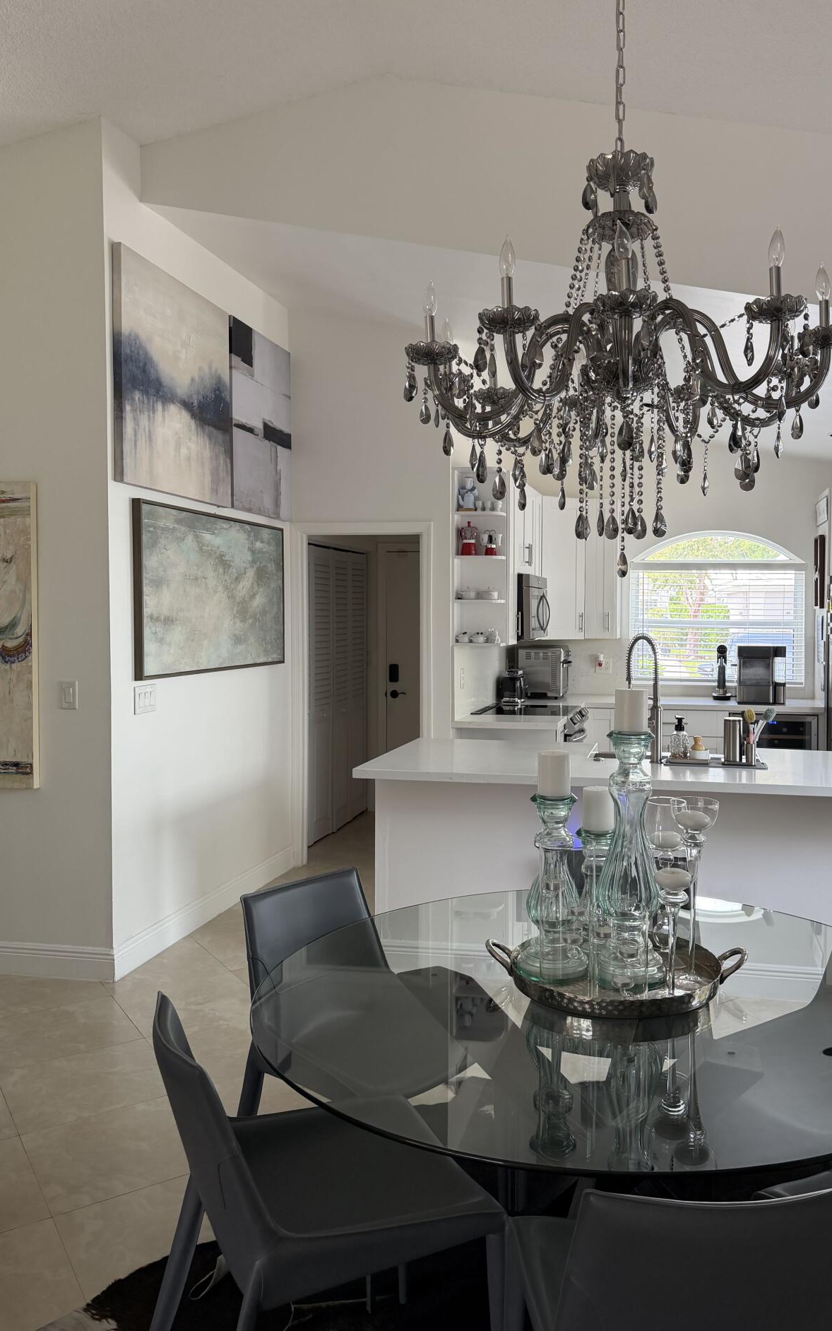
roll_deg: +0.4
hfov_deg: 45.6
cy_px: 636
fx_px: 979
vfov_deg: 68.4
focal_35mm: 27
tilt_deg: -2.1
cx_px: 522
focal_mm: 6.76
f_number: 1.78
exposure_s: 1/121
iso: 200
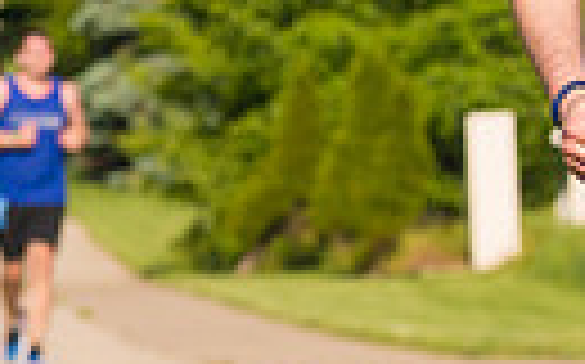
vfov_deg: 2.2
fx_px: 9414
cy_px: 79
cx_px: 868
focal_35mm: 591
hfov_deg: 3.5
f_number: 5.6
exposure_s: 1/2000
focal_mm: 130
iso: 400
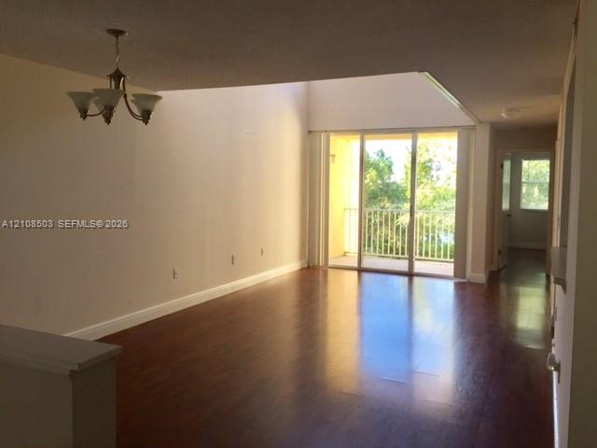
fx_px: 500
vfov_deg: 48.2
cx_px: 298
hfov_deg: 61.7
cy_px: 224
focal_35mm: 29
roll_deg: -1.9
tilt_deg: -4.4
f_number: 2.2
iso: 32
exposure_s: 1/120
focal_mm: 4.15
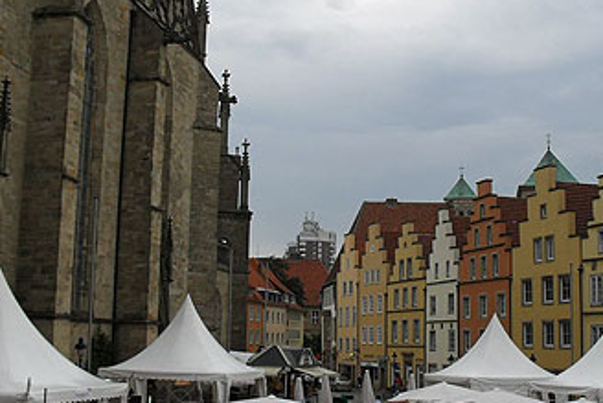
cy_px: 213
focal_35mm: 50
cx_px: 399
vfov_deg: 27.0
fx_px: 838
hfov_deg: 39.2
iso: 100
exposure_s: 1/180
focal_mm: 6.3
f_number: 8.4
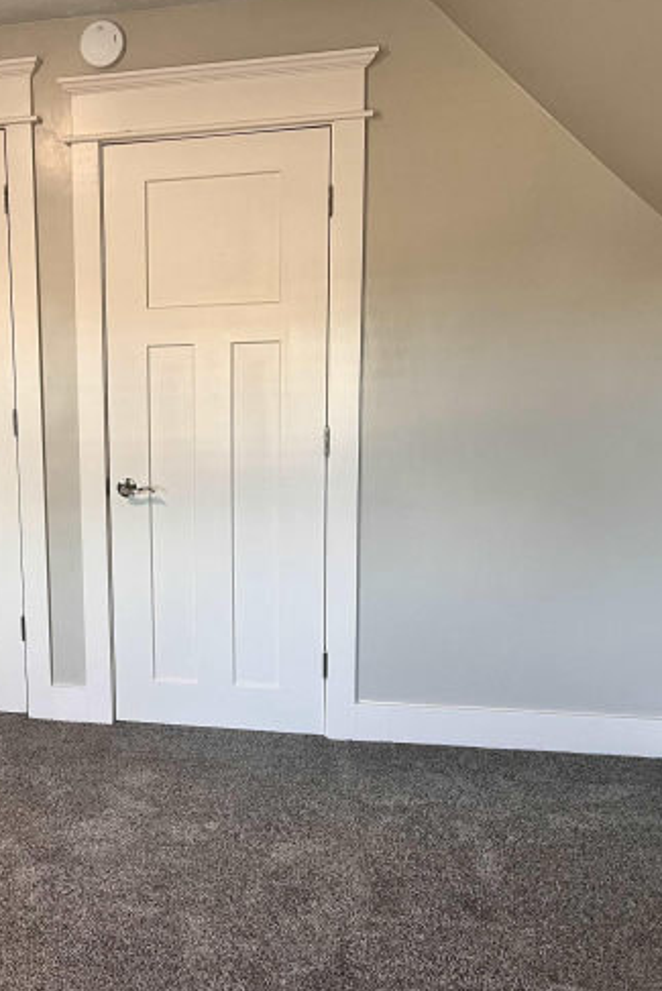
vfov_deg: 51.9
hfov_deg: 33.7
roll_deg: +1.2
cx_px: 46
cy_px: 494
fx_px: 1020
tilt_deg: -10.2
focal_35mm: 37
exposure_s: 1/60
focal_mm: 5.7
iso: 80
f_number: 1.5
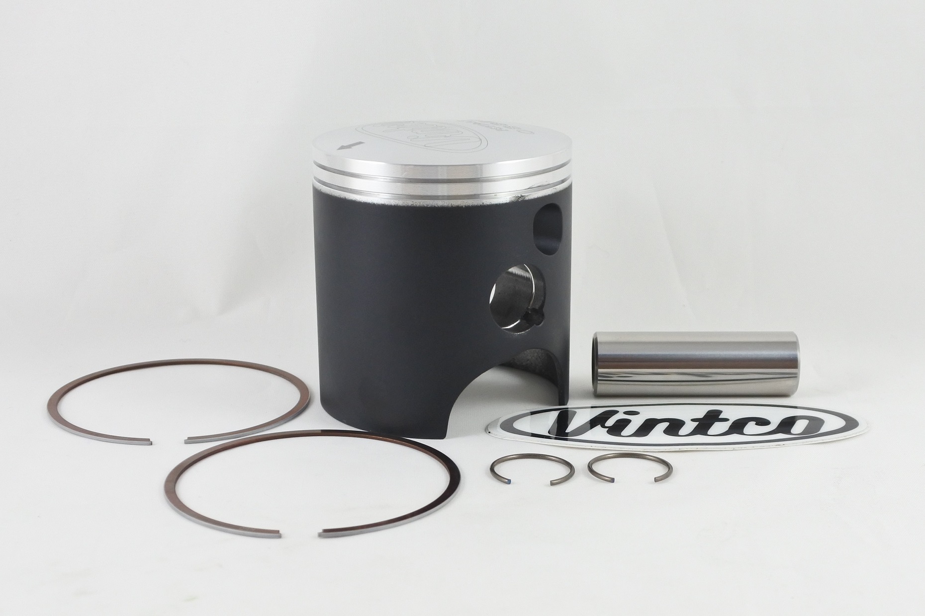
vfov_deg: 35.1
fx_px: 976
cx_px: 462
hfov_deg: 50.7
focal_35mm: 38
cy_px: 308
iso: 500
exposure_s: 1/125
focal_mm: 14.3
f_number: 4
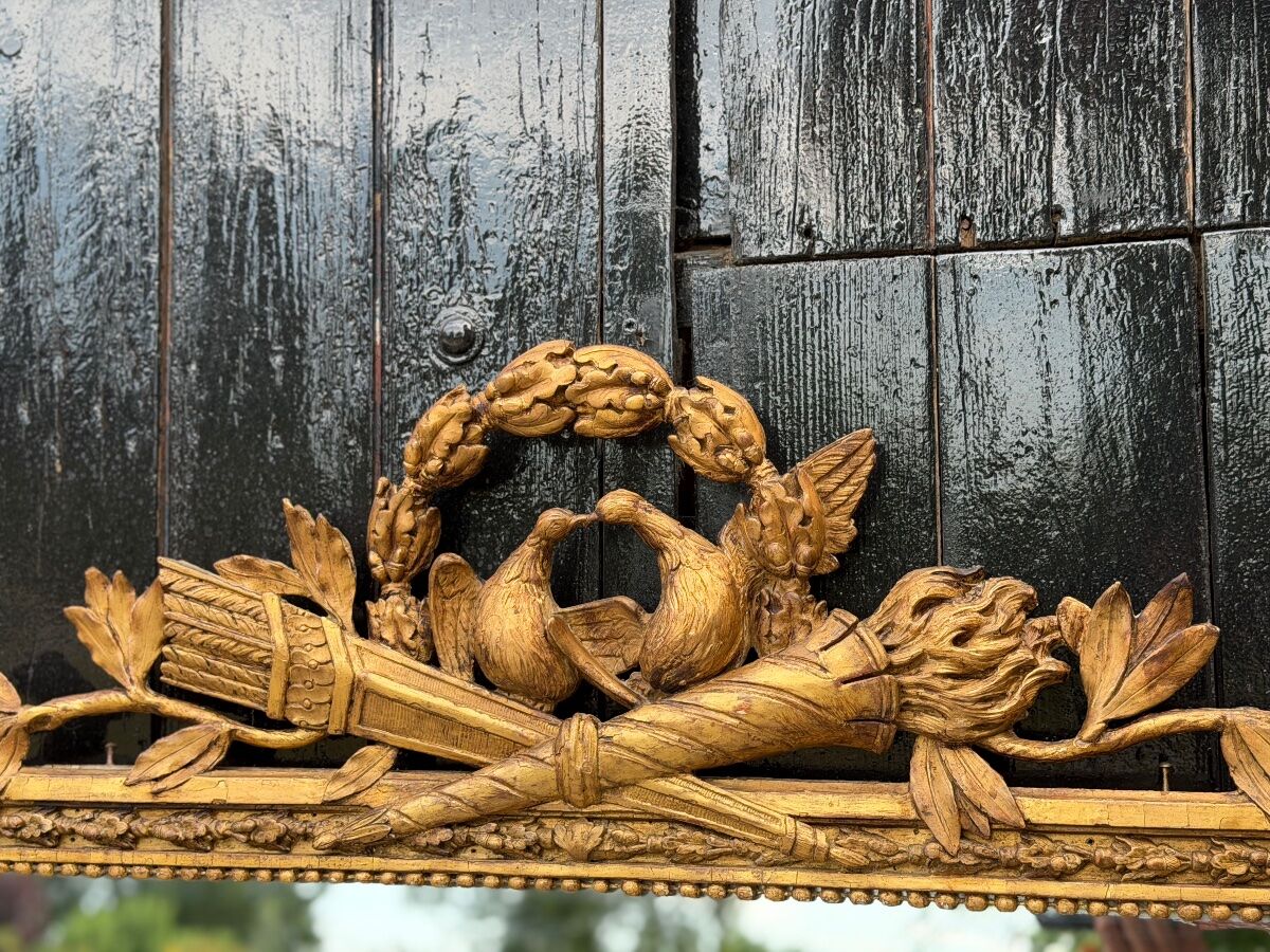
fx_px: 1761
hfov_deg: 39.7
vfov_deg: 30.3
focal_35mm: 48
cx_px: 635
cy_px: 476
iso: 80
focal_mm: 6.76
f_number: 1.78
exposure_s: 1/361
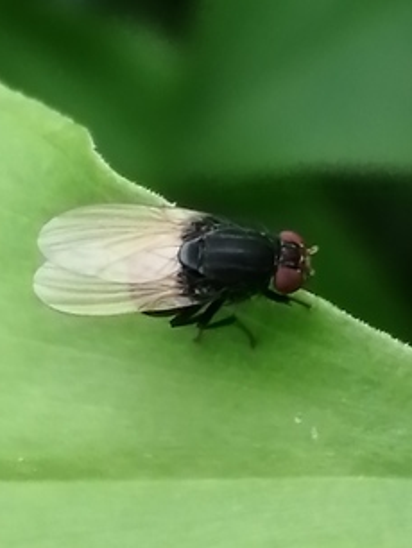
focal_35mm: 211
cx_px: 253
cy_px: 183
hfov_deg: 7.0
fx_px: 3344
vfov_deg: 9.4
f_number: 1.8
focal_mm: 3.46
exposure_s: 1/180
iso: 100
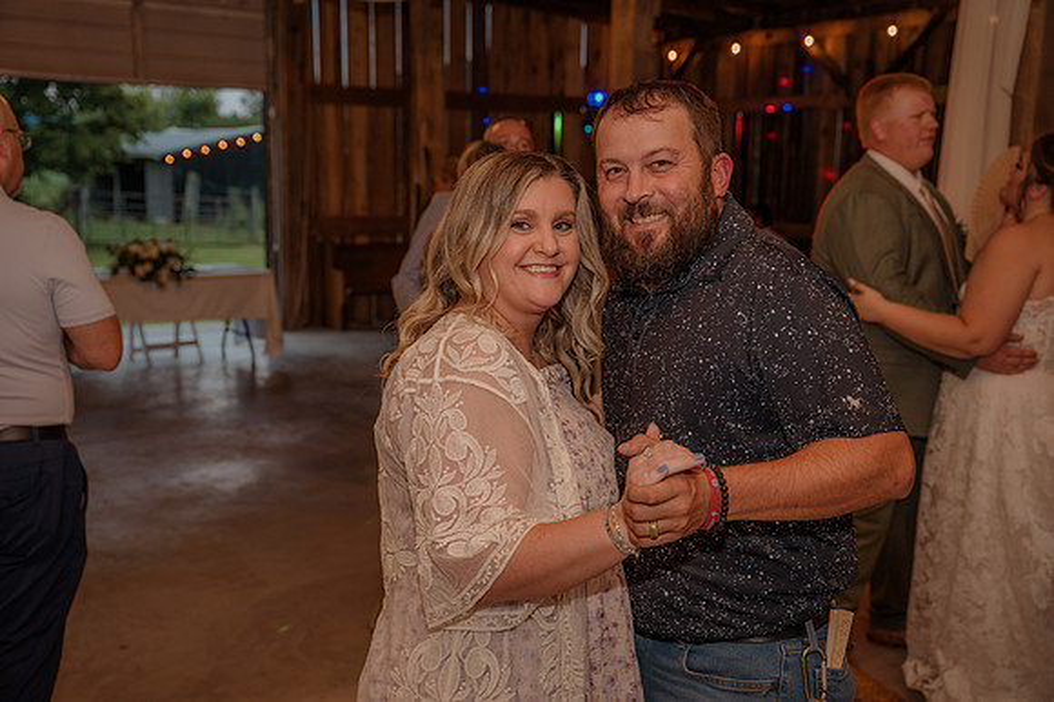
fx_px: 1229
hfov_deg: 46.4
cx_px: 527
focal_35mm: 42
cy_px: 351
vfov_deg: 31.9
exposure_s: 1/80
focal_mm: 42
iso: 320
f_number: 4
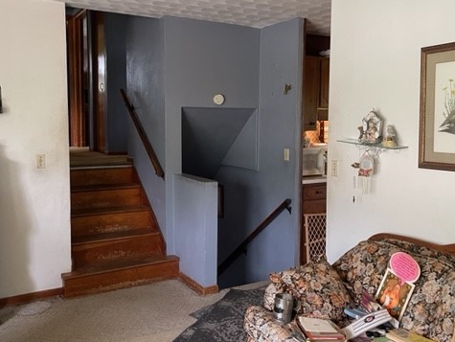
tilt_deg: -2.5
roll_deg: -0.7
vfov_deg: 40.7
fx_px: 460
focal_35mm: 35
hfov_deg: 52.6
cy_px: 150
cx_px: 229
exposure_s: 1/60
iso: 200
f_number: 1.6
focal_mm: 5.1
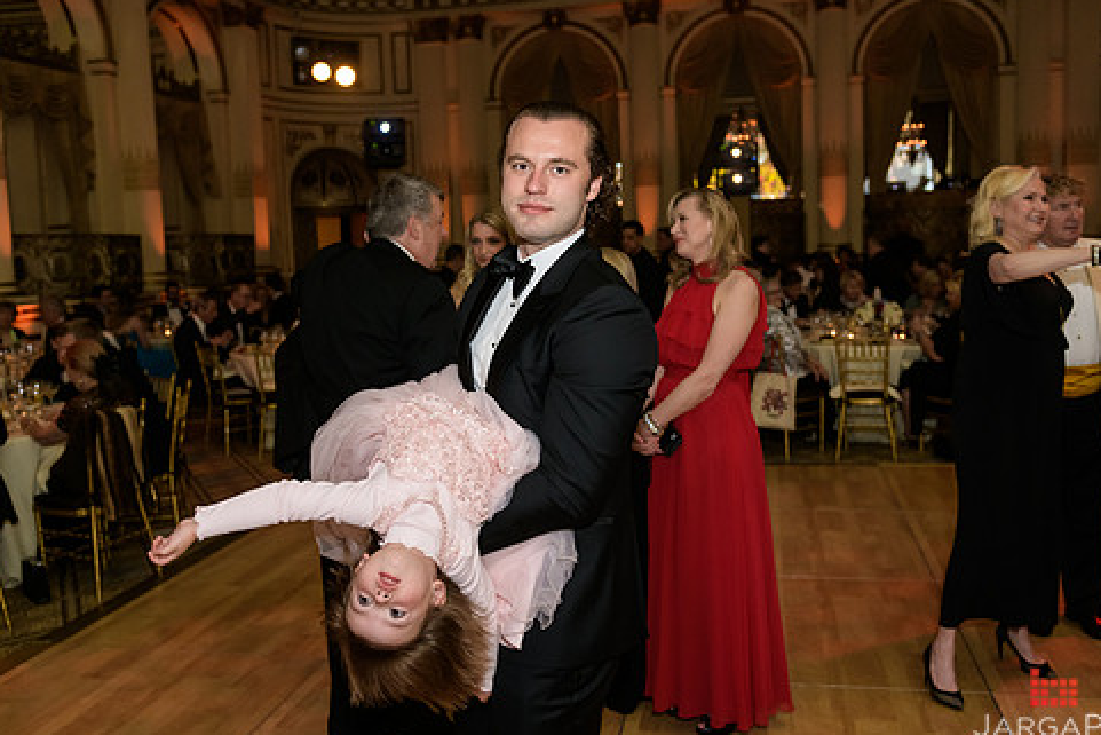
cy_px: 345
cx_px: 529
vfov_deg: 37.9
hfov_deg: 54.4
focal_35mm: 35
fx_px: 1071
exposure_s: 1/125
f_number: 3.2
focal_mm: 29
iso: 1600
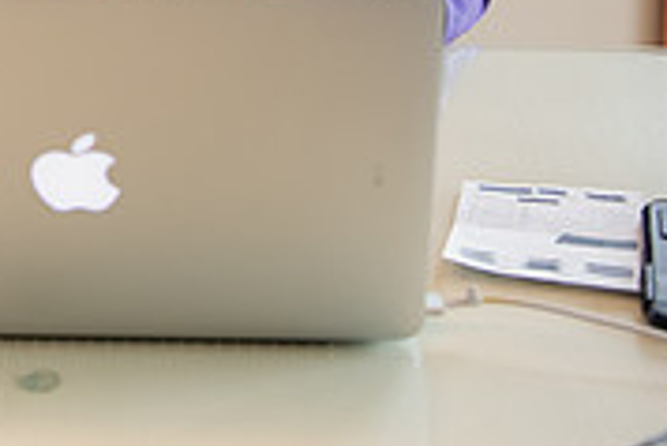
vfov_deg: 12.5
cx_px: -79
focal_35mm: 104
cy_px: -227
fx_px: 1928
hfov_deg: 18.8
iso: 500
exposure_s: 1/125
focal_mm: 32
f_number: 3.2
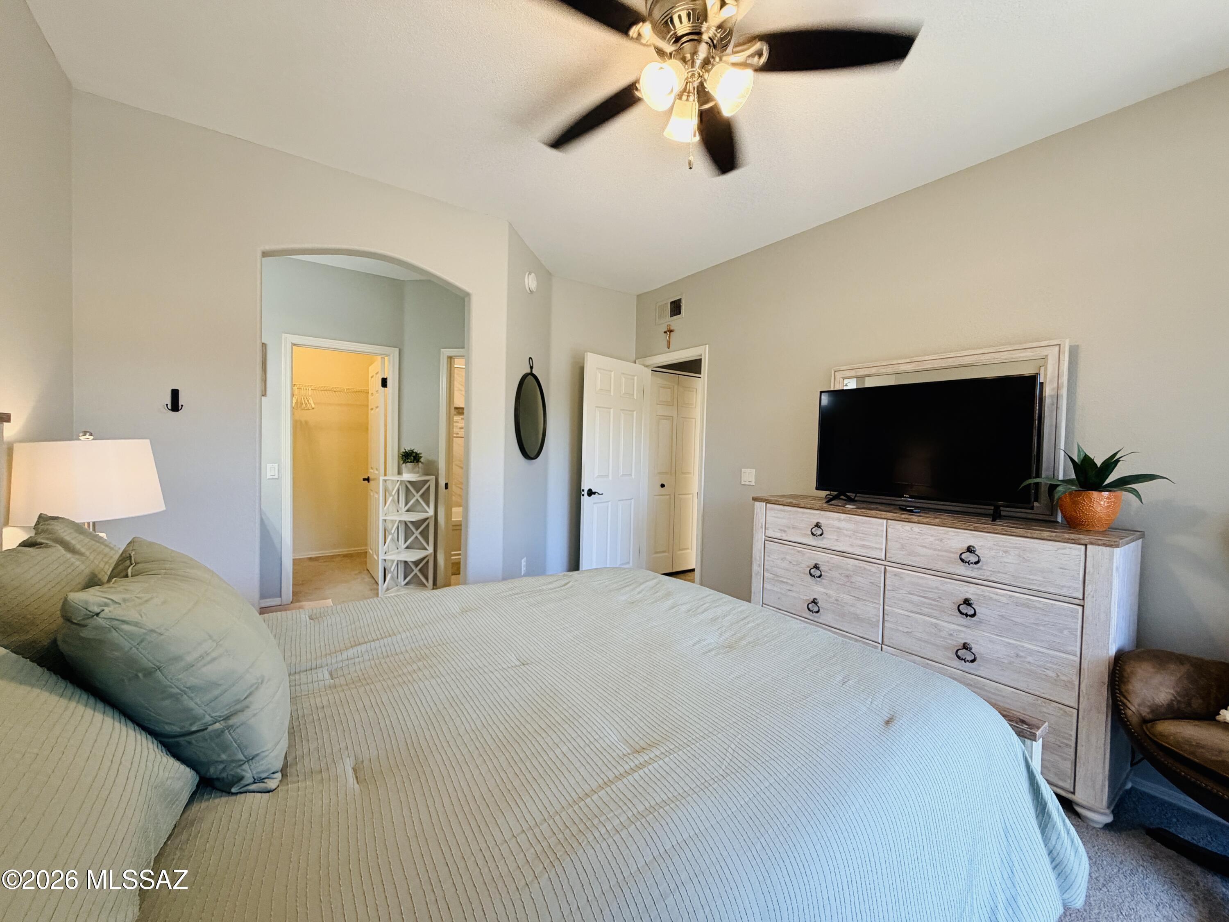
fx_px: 497
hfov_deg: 102.1
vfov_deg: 85.7
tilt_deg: -1.6
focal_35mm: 14
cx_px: 614
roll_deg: -1.6
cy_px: 461
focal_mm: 2.22
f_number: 2.2
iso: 200
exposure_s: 1/120
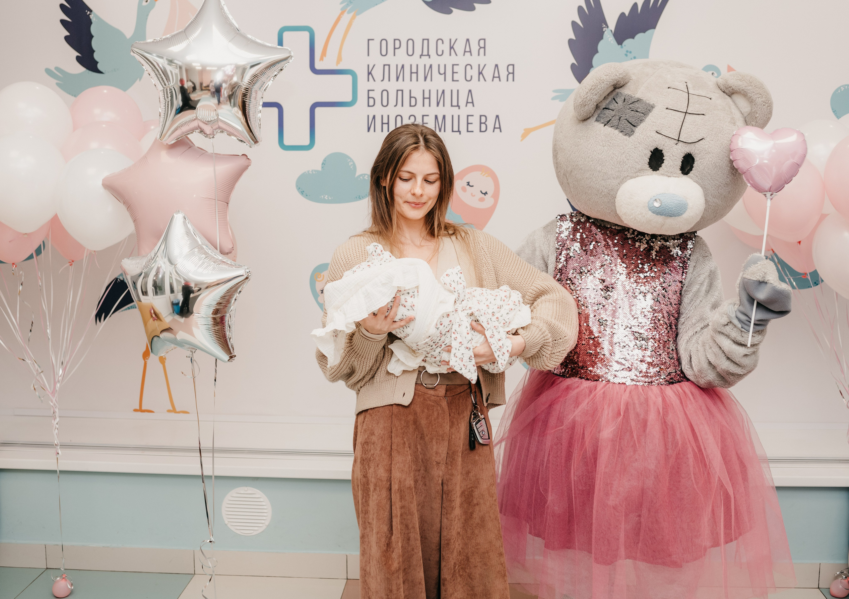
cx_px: 437
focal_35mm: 40
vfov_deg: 34.6
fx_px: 960
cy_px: 270
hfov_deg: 47.7
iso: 400
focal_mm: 35
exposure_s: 1/160
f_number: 4
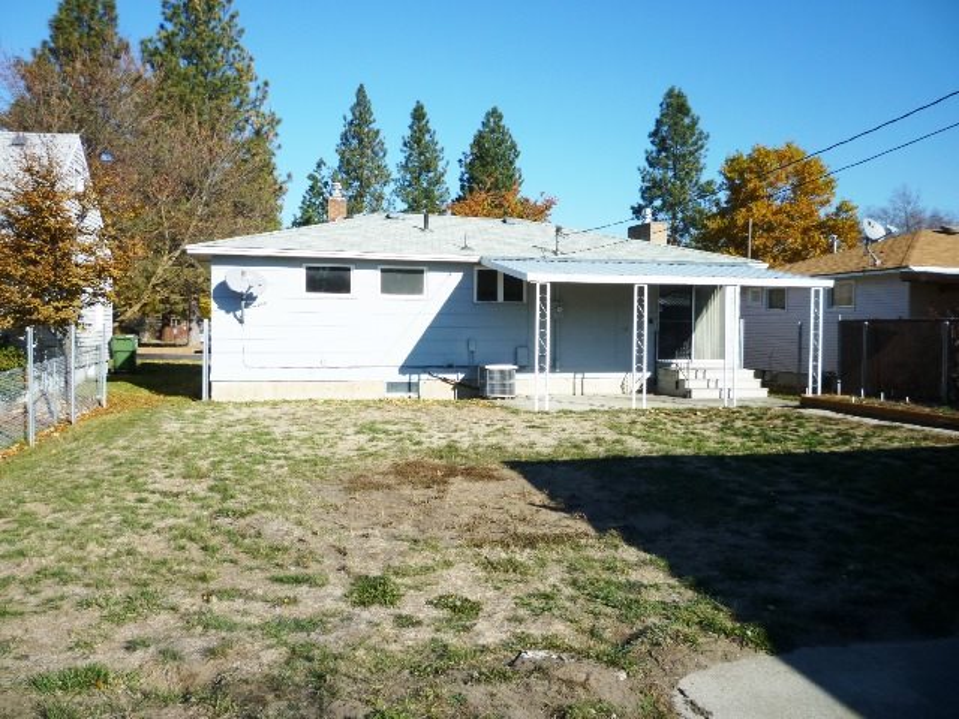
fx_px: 803
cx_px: 480
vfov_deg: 48.2
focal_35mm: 29
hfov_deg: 61.7
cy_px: 360
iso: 80
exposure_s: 1/500
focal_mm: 5.2
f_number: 4
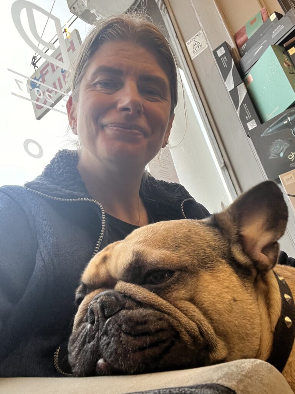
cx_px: 148
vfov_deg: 60.0
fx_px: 341
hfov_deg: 46.8
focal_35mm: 30
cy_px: 197
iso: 80
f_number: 2.2
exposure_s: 1/50
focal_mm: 2.71
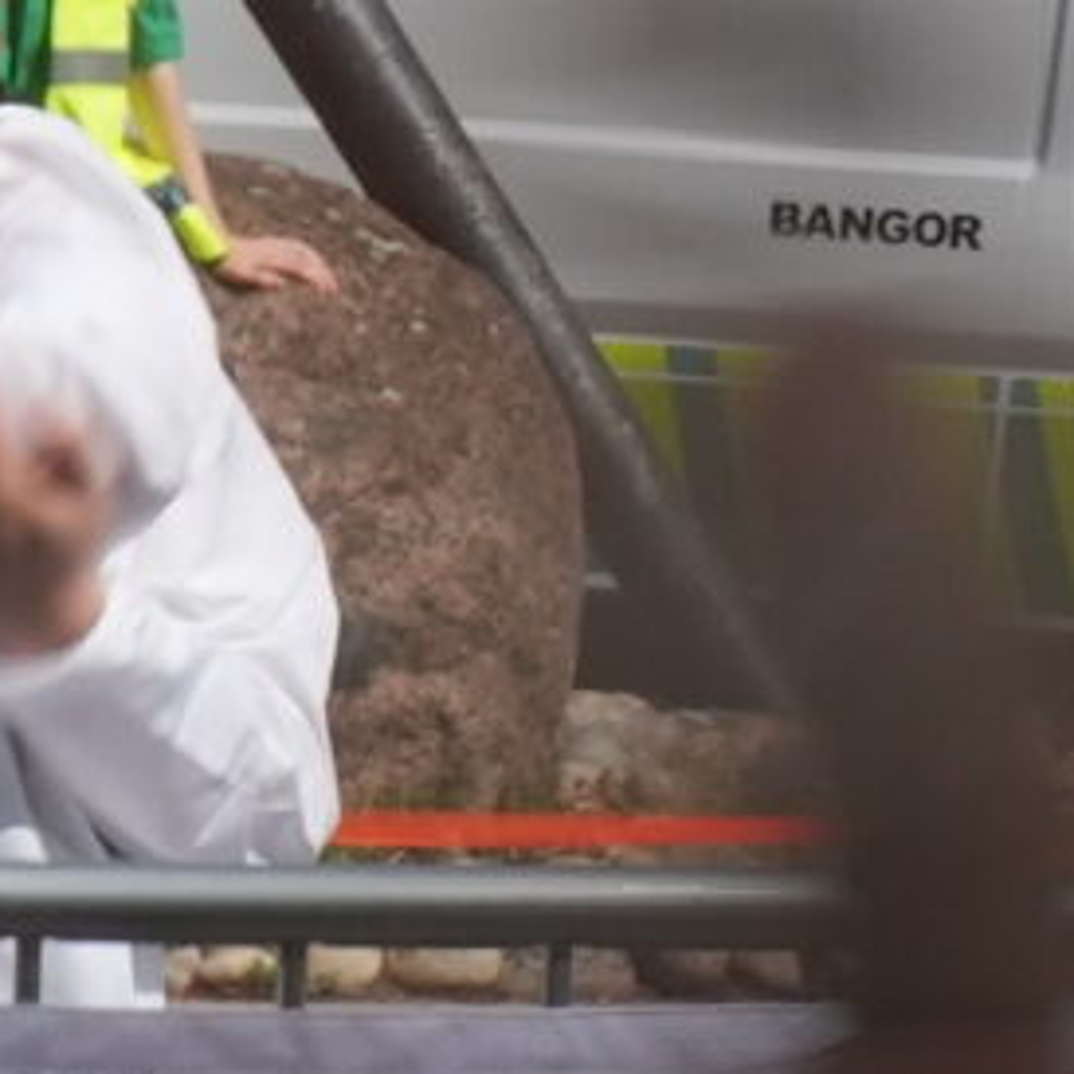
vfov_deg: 2.9
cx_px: -2795
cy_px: 1125
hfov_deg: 2.9
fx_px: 20886
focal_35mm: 595
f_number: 22
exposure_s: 1/10
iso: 500
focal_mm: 75
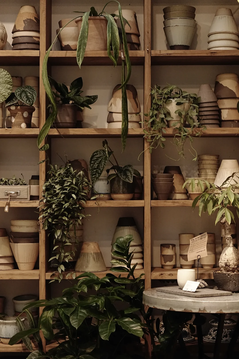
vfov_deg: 26.3
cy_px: 180
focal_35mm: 77
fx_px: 767
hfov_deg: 17.7
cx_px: 120
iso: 10000
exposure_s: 1/800
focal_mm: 77
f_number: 4.5
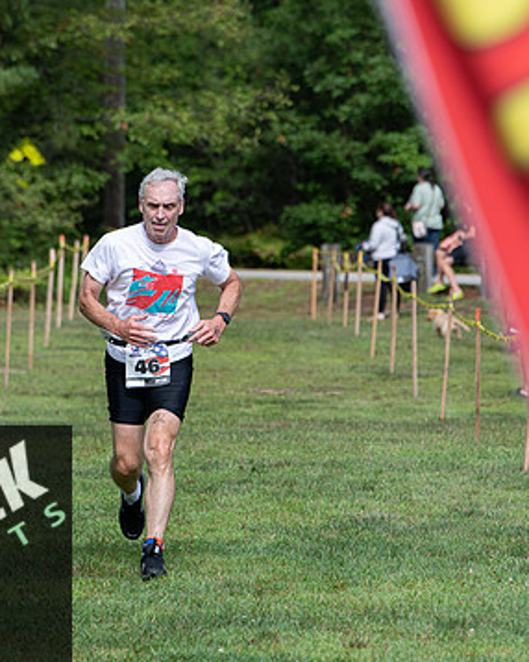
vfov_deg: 7.1
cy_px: 330
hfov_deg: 5.6
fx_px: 5367
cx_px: 346
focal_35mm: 274
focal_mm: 180
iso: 200
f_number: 5
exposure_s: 1/1000
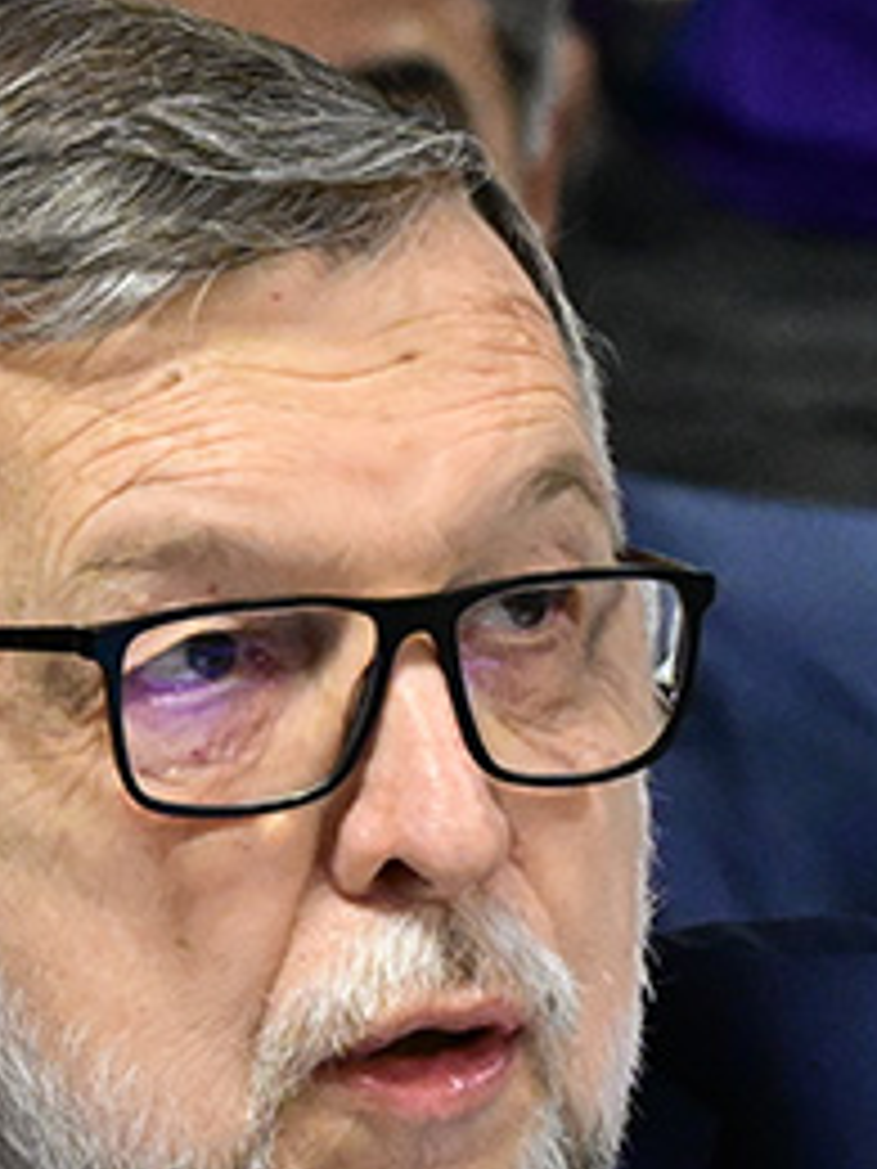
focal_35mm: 423
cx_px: 18
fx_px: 14289
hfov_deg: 3.5
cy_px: 976
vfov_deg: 4.7
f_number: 5.6
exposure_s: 1/160
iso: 6400
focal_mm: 89
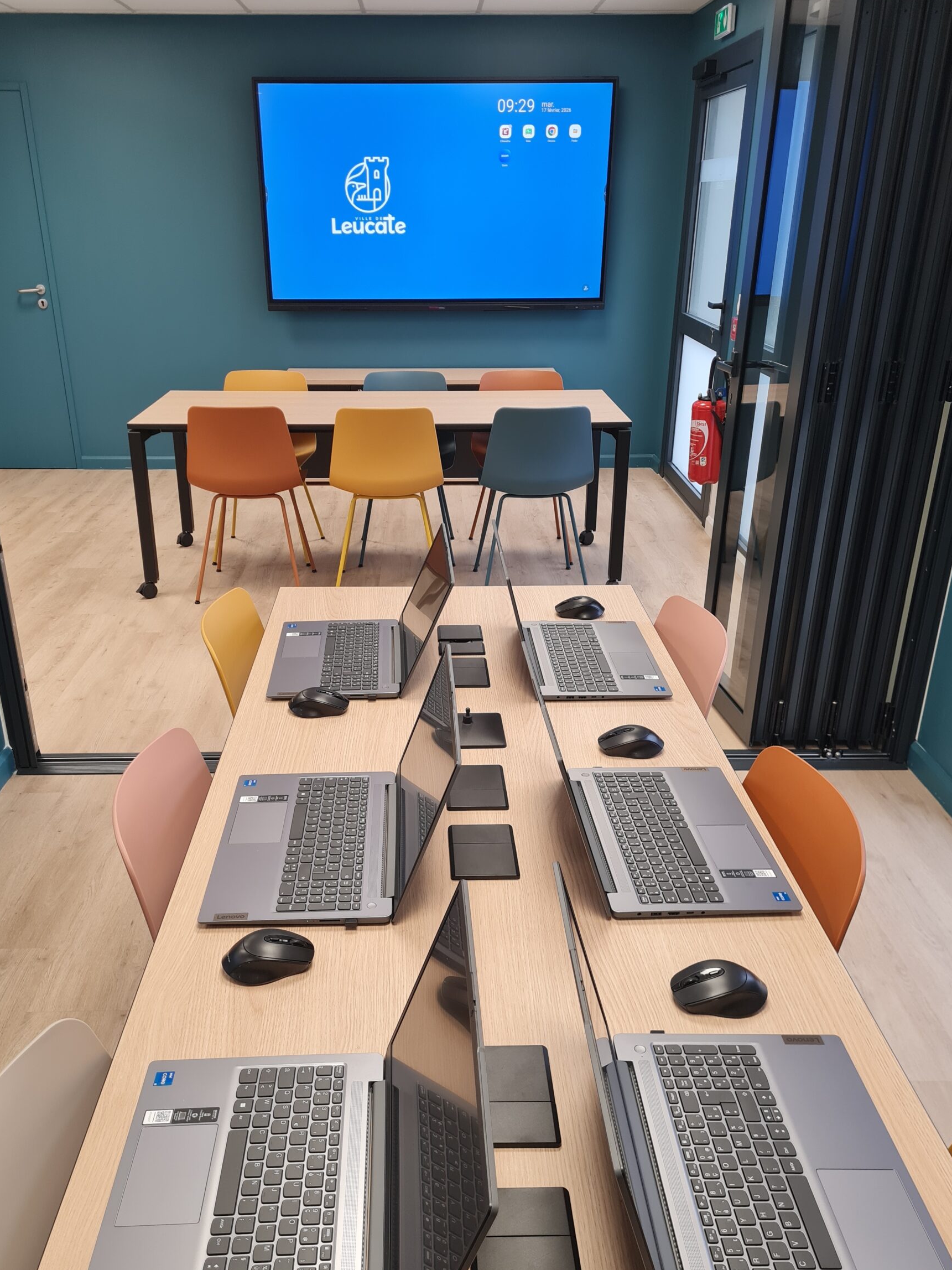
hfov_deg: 48.2
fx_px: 1063
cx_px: 449
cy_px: 701
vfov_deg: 61.5
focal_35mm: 29
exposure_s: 1/100
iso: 125
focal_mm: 5.4
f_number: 1.8
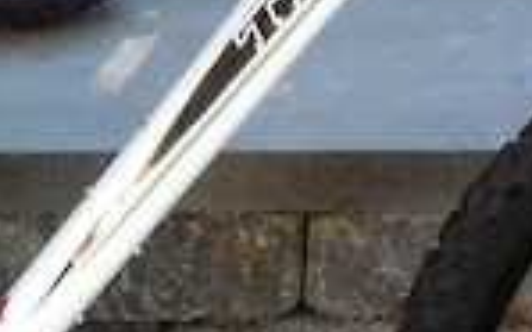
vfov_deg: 6.6
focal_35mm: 199
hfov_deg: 10.4
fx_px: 2884
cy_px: 54
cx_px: -18
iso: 50
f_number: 2.4
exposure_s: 1/40
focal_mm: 4.28
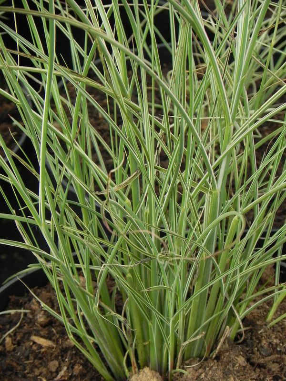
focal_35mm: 291
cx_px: 143
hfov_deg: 5.1
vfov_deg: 6.8
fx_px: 3206
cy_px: 190
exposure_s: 1/160
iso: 160
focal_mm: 51.8
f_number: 5
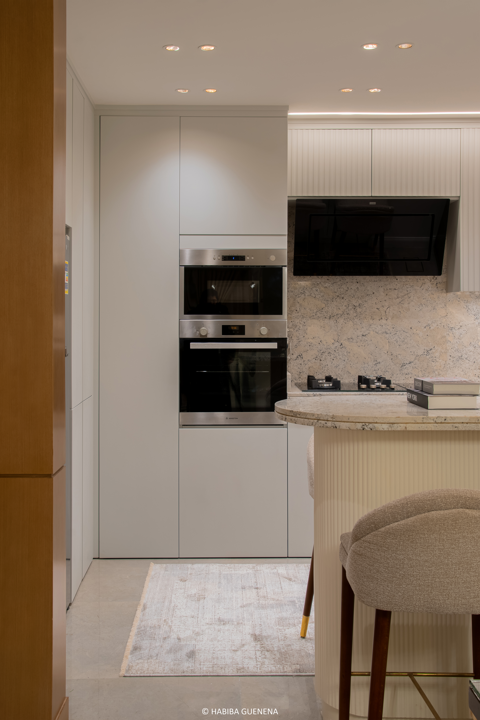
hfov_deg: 34.2
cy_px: 360
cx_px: 240
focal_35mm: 39
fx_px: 780
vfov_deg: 49.6
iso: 100
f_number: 16
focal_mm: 26
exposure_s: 1/8
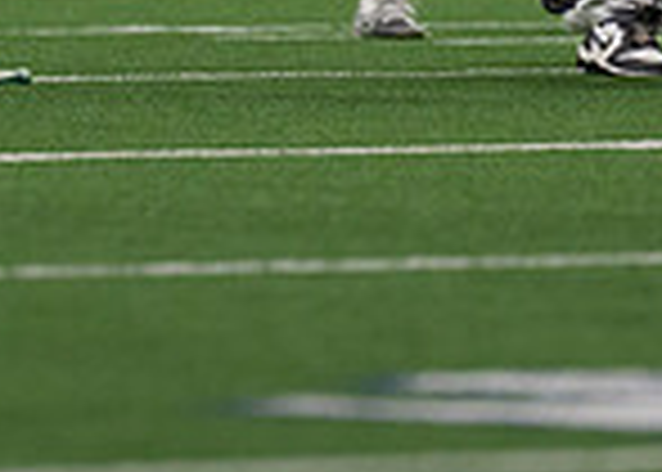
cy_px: -364
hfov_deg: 2.4
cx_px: 153
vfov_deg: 1.7
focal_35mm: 826
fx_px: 15530
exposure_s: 1/1250
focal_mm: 200
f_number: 2.8
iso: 1600
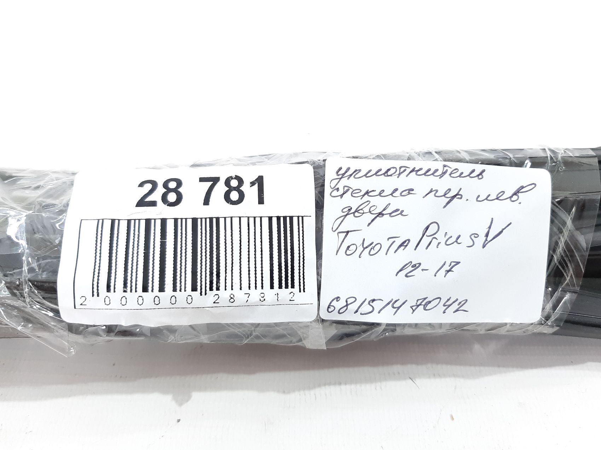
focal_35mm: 27
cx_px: 300
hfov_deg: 65.3
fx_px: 469
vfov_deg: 51.3
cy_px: 225
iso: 200
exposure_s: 1/50
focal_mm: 3.93
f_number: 1.7
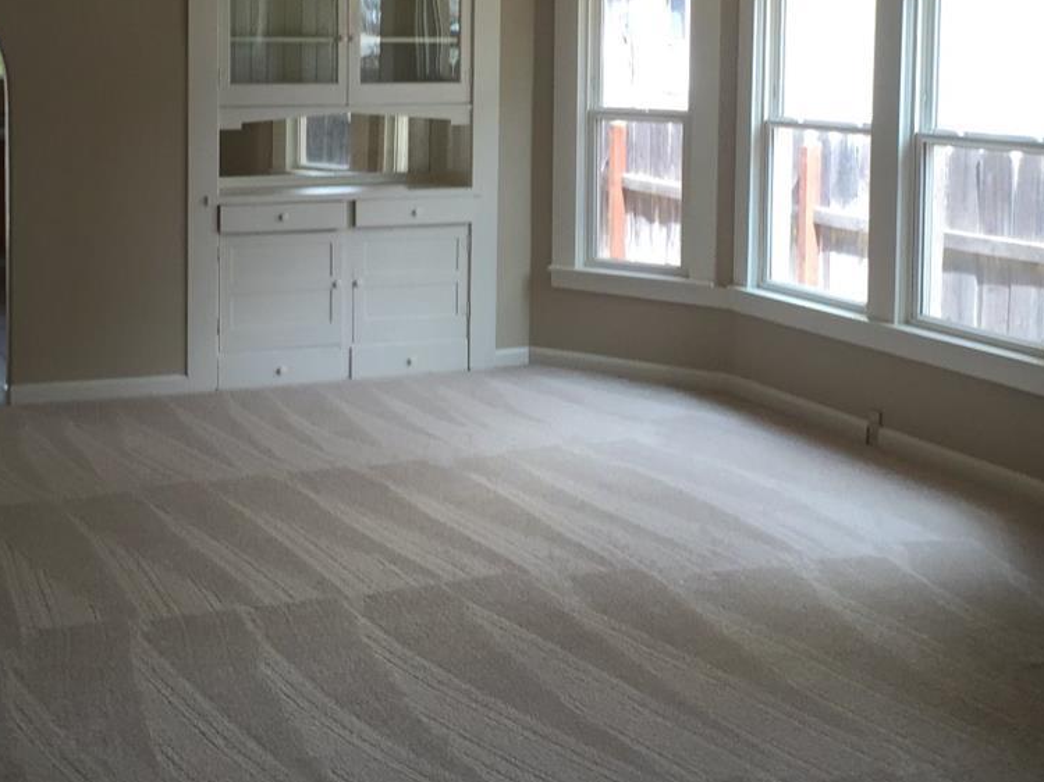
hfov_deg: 33.2
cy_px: 149
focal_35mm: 58
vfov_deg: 24.8
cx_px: 537
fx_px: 1749
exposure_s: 1/120
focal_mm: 4.15
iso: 50
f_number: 2.2
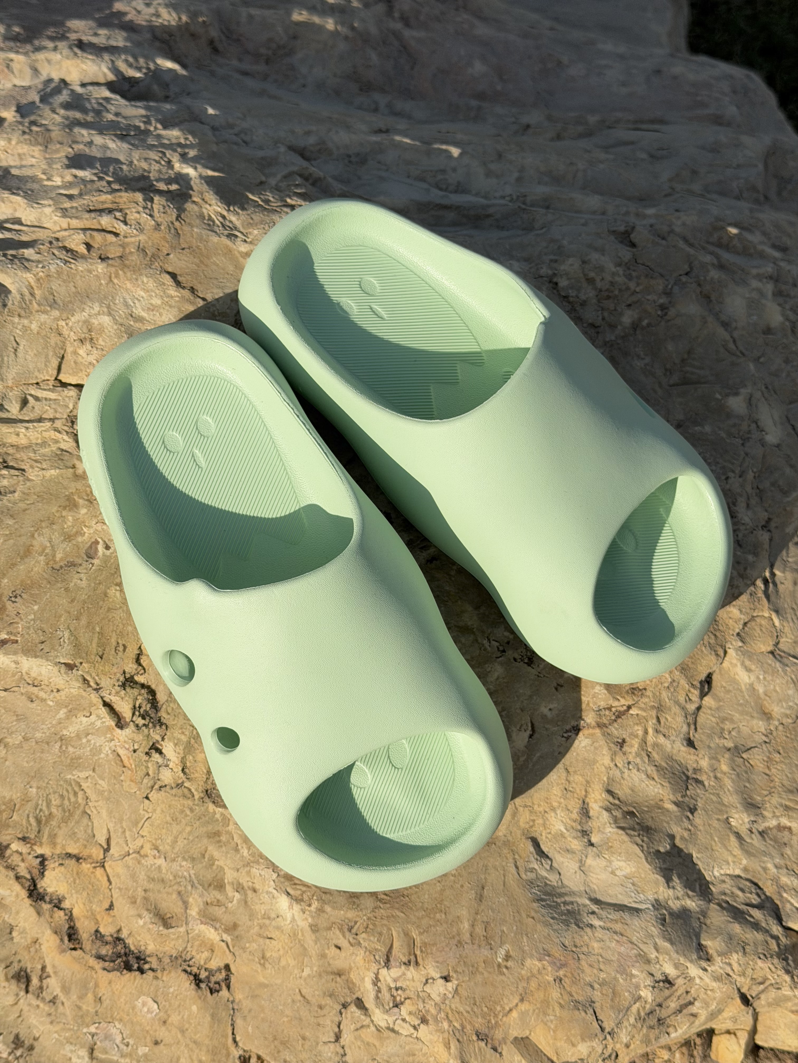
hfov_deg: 30.3
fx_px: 1475
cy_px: 532
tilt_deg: -60.1
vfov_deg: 39.7
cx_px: 399
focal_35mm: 48
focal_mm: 6.76
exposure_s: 1/11364
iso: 80
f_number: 1.78
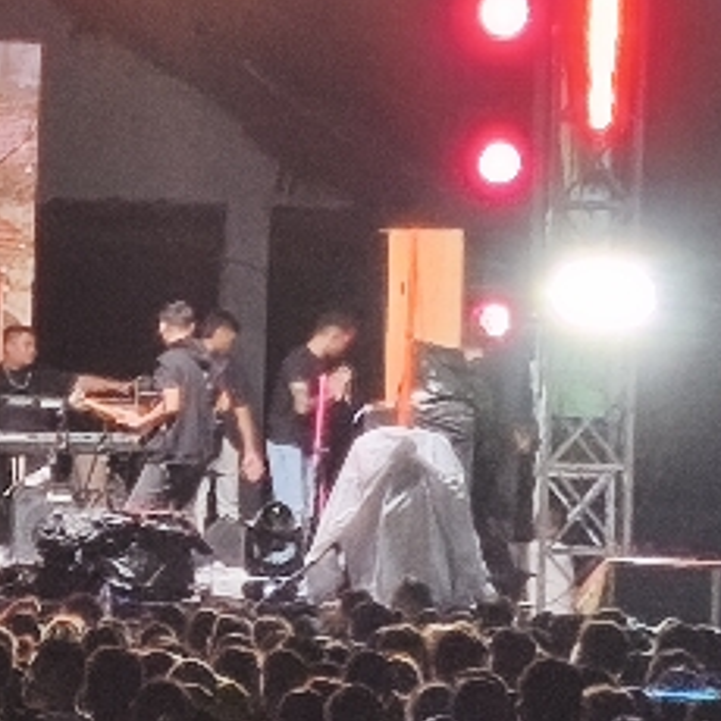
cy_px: 251
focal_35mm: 355
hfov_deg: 4.9
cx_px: -354
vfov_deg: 4.9
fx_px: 8365
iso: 500
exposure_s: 1/50
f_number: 1.65
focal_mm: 6.18
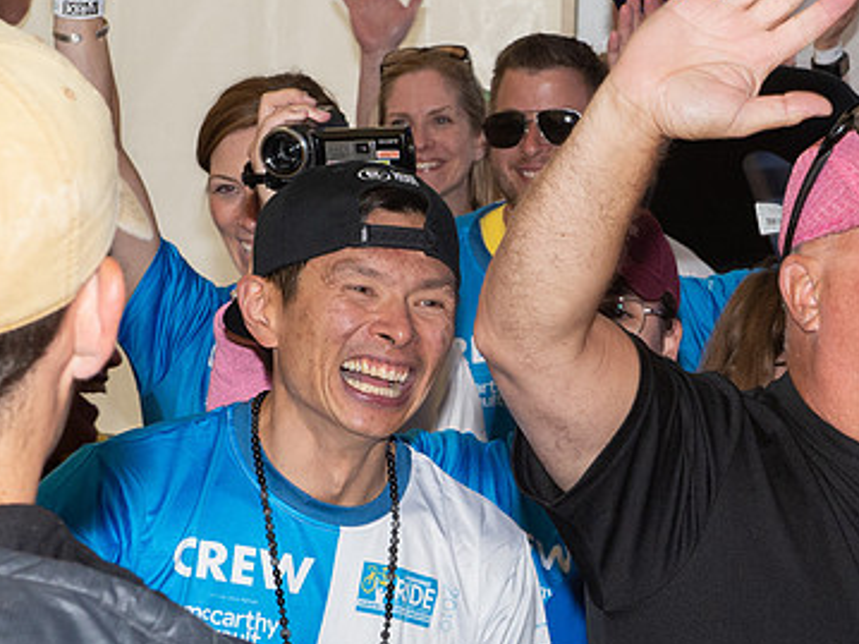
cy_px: 504
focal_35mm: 188
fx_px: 4664
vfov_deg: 7.9
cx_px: 731
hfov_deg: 10.5
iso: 1600
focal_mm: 70
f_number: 13
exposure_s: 1/125
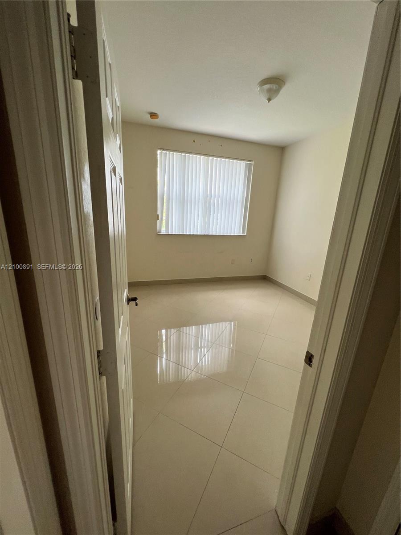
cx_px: 200
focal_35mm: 13
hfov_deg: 89.9
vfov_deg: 106.2
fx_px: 201
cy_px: 268
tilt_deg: -15.8
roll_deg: -5.1
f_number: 1.8
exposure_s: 1/99
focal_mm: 1.57
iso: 40
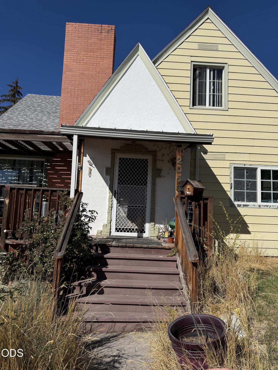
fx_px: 257
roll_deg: -3.3
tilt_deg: +6.2
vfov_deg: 71.6
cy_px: 185
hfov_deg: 56.8
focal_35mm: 24
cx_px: 139
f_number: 1.78
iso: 80
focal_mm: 6.76
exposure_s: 1/10309
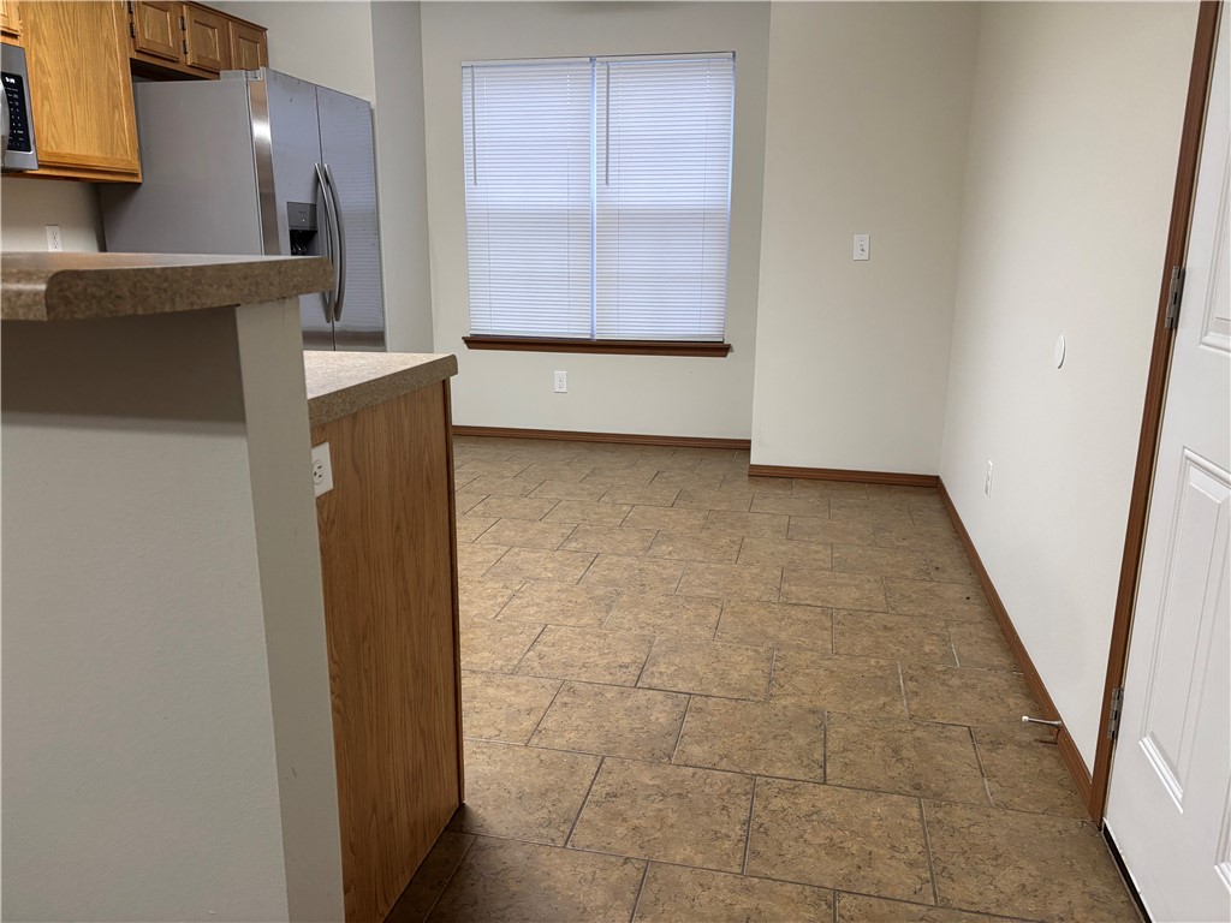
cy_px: 462
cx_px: 616
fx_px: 925
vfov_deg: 53.1
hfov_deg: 67.3
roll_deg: -0.9
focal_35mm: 26
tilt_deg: -12.7
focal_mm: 5.96
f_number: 1.6
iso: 200
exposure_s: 1/60
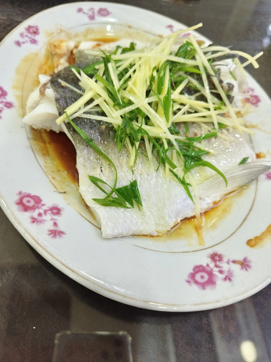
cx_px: 136
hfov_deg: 58.9
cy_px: 181
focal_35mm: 23
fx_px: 240
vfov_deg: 73.9
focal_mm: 5.6
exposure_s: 1/50
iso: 889
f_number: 1.88
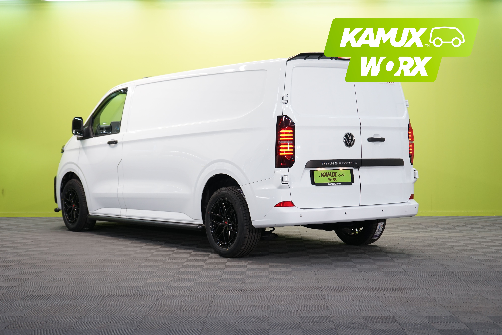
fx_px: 809
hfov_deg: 34.5
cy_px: 168
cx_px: 251
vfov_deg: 23.4
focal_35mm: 58
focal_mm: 58
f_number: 5
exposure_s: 1/40
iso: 500
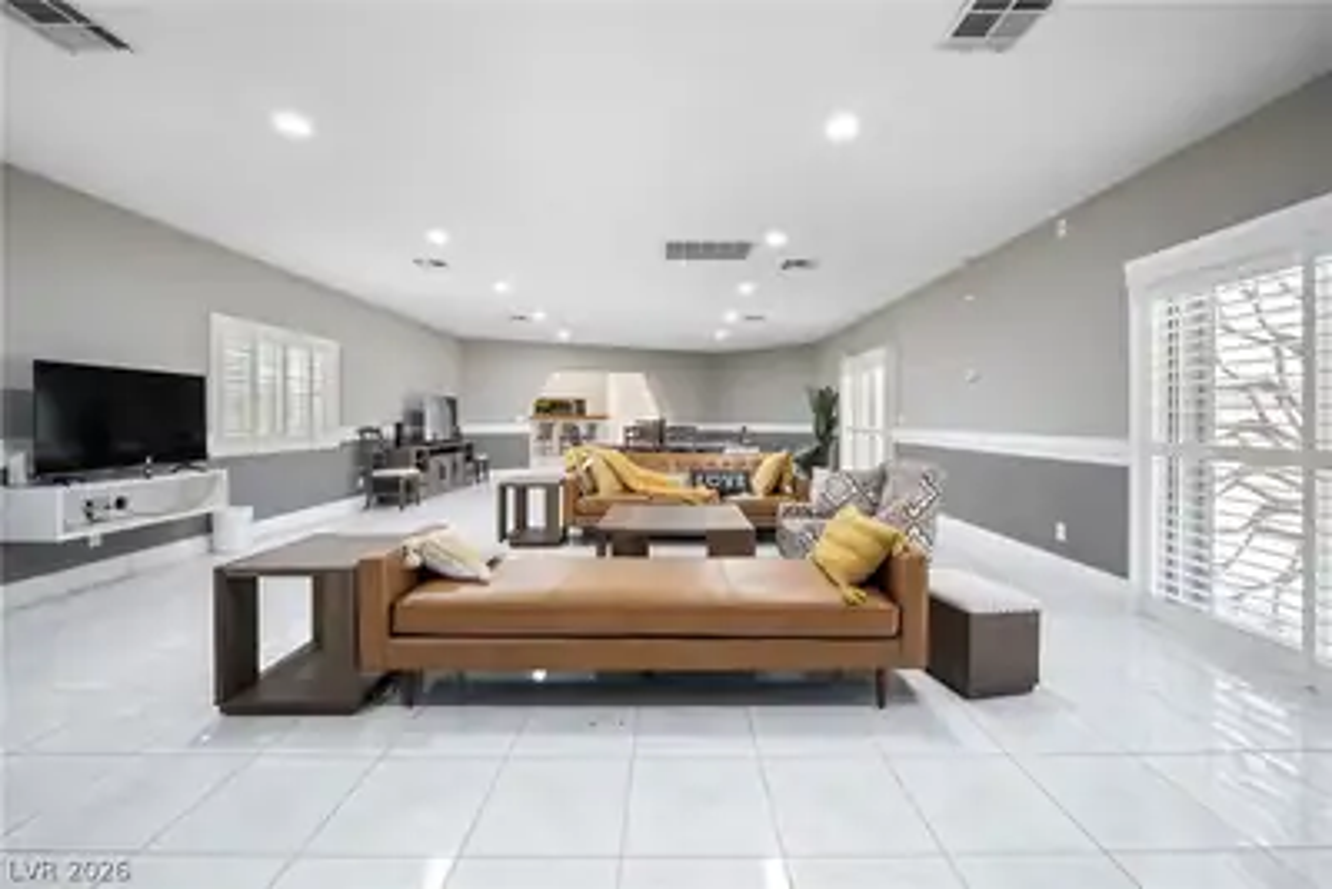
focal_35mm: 14
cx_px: 666
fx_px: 518
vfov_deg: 81.3
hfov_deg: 104.2
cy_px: 444
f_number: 9
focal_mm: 14
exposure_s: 1.7
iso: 100
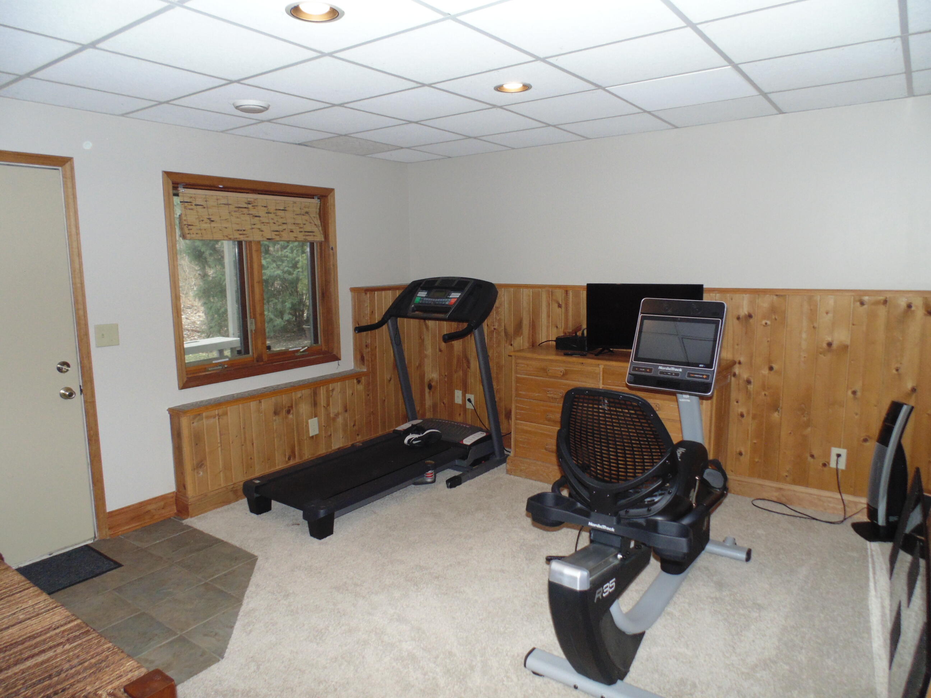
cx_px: 466
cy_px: 349
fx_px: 592
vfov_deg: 61.1
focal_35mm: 22
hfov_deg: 76.4
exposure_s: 1/30
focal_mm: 4
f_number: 3.1
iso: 200
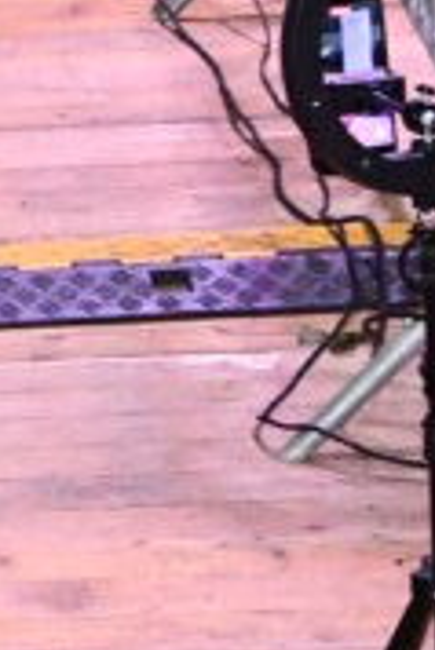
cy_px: -179
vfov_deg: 7.7
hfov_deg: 5.0
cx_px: -806
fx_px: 4775
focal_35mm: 264
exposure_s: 1/200
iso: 4000
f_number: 7.1
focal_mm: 31
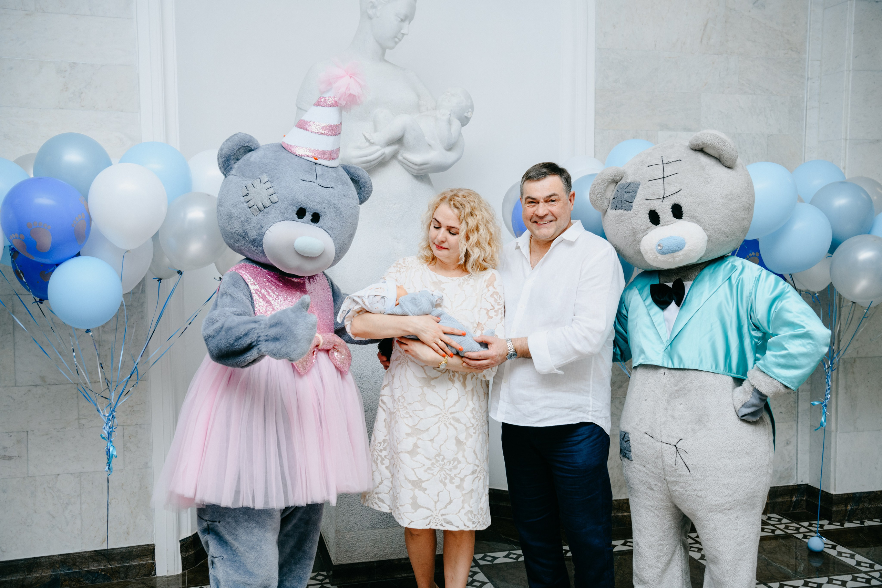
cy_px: 294
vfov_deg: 38.5
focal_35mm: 34
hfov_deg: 55.2
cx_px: 441
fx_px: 843
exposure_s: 1/160
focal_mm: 34
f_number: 4
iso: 320
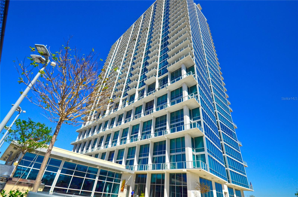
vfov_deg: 77.0
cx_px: 149
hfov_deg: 100.5
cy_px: 98
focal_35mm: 15
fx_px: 124
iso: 125
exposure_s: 1/4000
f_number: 5
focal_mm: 10
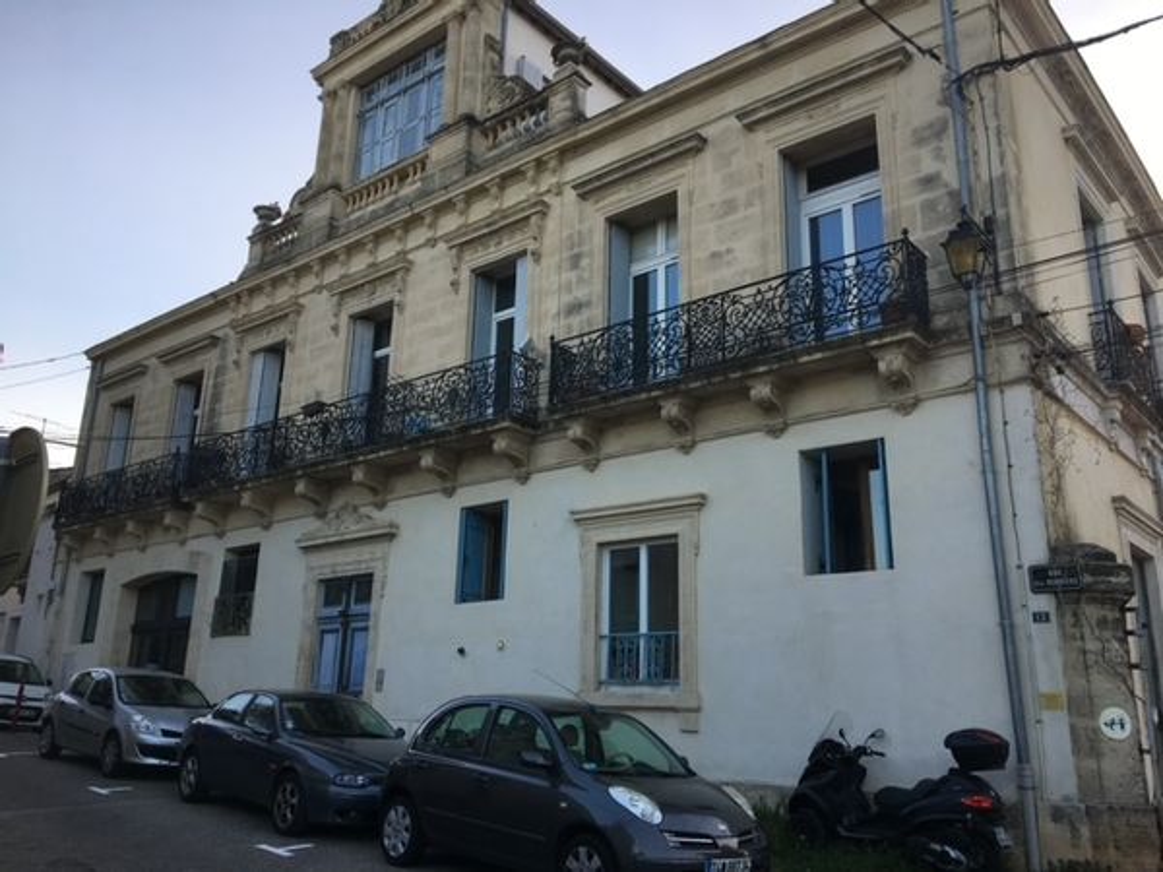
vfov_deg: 48.2
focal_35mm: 29
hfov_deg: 61.7
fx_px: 974
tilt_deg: +17.4
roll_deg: -1.7
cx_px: 582
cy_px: 436
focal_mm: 4.15
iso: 25
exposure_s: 1/257
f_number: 2.2
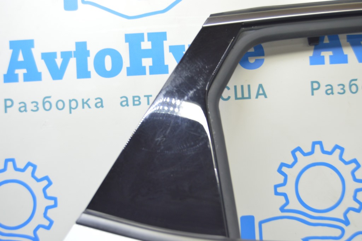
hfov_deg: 42.4
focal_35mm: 46
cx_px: 181
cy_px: 120
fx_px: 467
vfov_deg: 28.9
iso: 400
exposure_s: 1/20
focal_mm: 31
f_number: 5.6
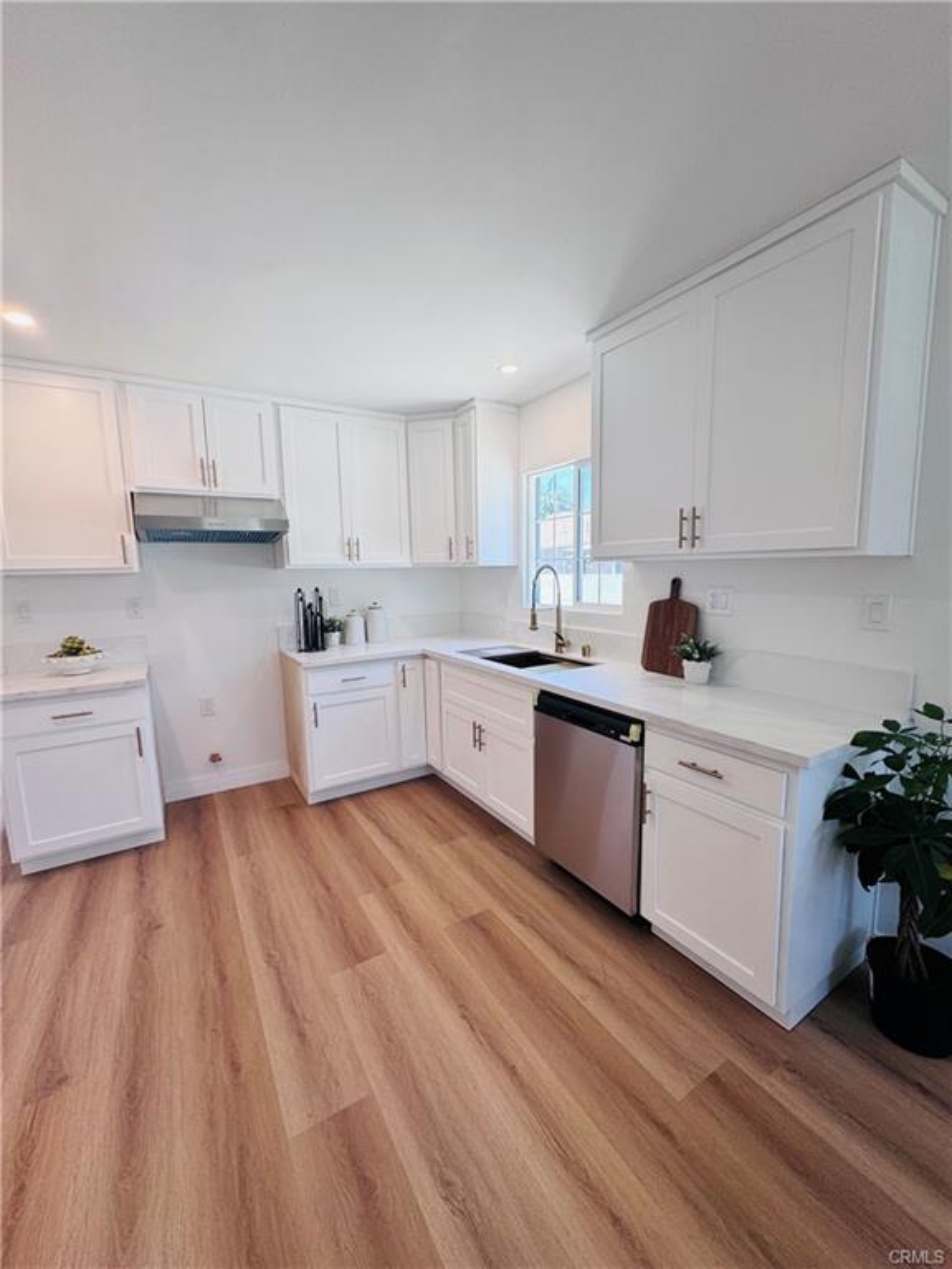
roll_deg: +1.4
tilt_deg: -8.6
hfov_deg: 85.7
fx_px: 513
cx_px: 476
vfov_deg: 102.1
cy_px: 634
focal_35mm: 14
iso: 64
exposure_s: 1/99
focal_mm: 2.22
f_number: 2.2
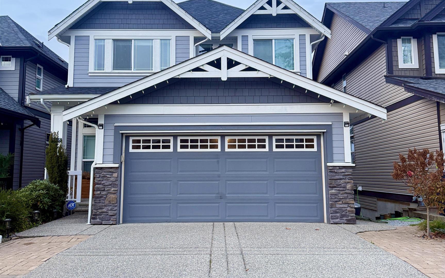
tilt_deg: +7.3
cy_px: 120
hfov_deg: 56.7
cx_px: 223
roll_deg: -0.3
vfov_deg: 37.2
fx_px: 412
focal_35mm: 34
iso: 200
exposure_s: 1/97
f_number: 1.78
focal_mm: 6.76
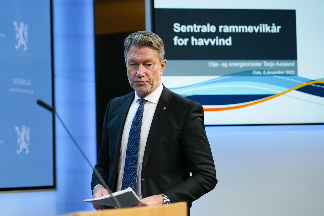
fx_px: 918
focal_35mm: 102
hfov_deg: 20.0
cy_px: 108
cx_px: 162
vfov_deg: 13.4
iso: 1250
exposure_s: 1/200
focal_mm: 102
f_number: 4
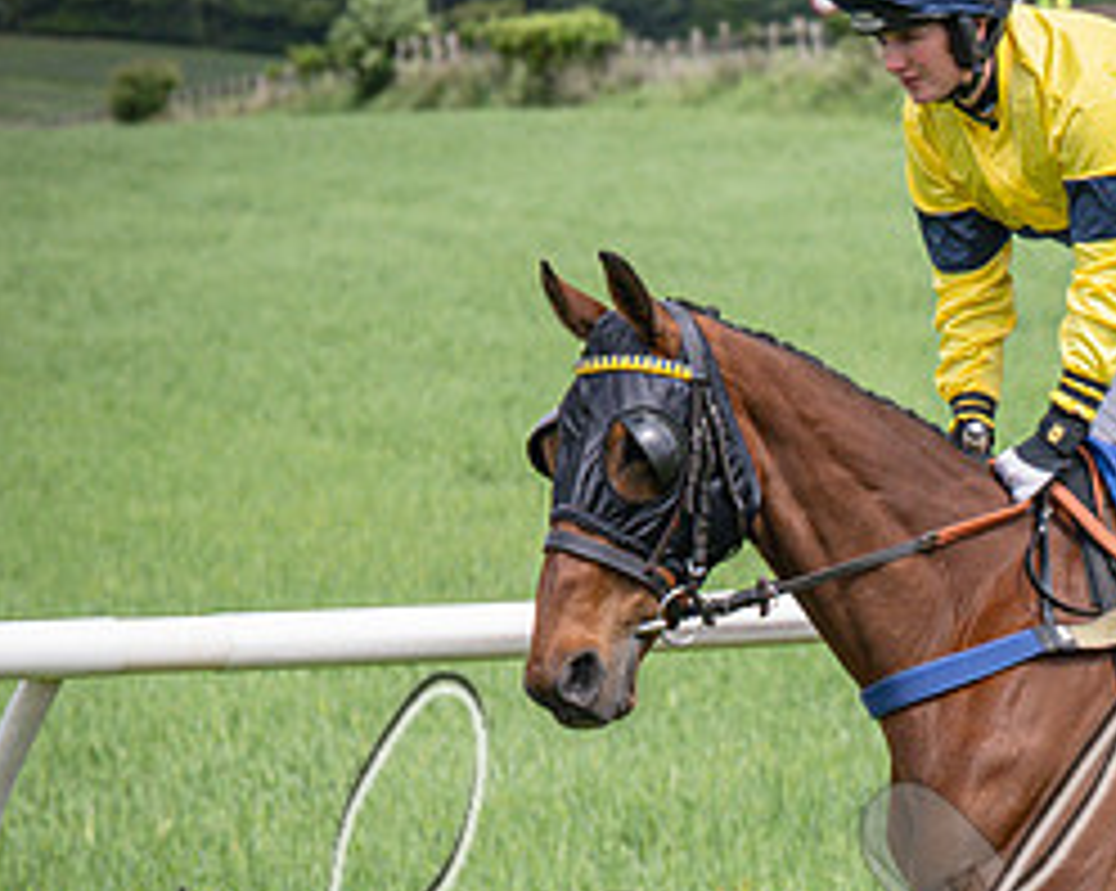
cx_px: 615
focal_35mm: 354
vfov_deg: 4.4
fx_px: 11683
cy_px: 759
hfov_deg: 5.5
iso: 400
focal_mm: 78
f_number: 5
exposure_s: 1/1600
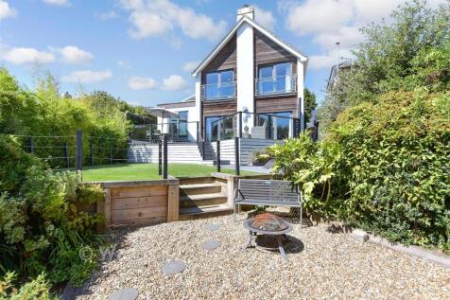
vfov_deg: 77.3
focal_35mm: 15
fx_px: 187
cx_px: 225
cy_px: 150
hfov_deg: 100.4
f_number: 6.3
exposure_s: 1/320
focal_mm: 10
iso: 160
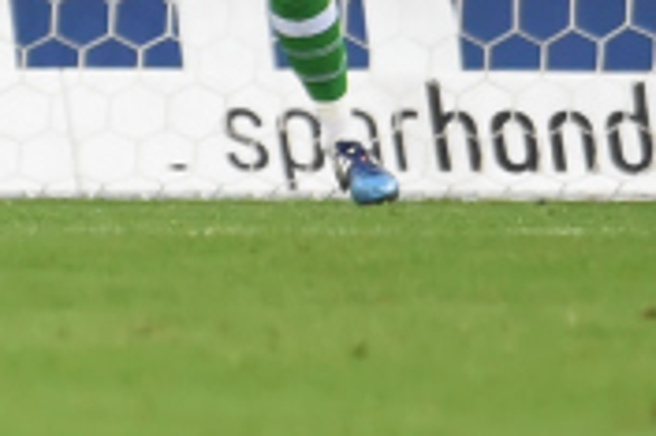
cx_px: -466
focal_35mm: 1477
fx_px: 26889
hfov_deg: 1.4
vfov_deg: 0.9
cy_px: -263
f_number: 4
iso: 3200
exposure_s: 1/1000
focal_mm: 400
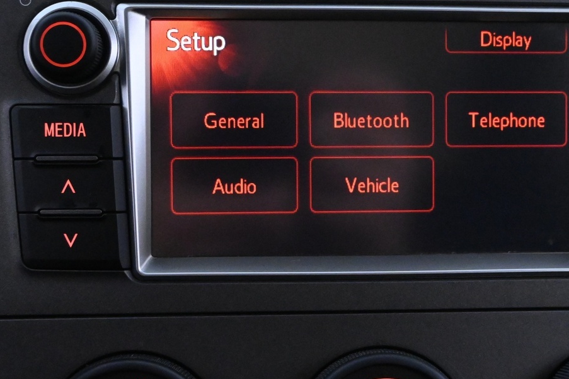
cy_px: 179
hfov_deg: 28.7
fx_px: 1106
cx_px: 356
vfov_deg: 19.5
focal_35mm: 70
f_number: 4.5
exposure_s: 1/60
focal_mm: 26
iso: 6400
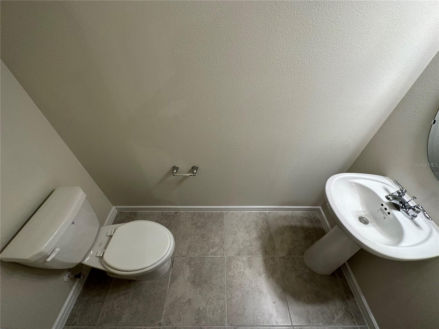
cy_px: 164
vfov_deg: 85.7
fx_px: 178
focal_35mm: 14
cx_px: 220
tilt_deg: -45.0
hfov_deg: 102.1
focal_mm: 2.22
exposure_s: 1/120
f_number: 2.2
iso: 200
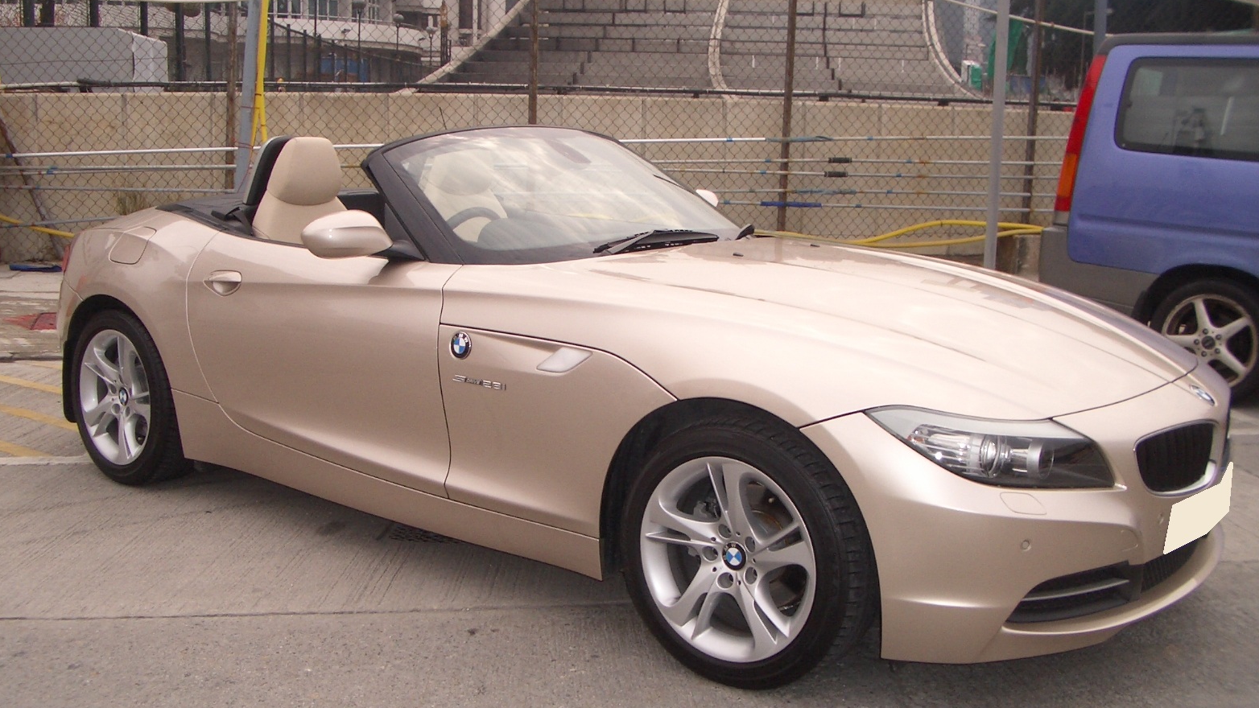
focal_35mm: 39
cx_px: 628
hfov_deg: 51.6
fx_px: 1302
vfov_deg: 30.4
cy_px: 344
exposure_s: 1/800
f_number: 4.3
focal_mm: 5.8
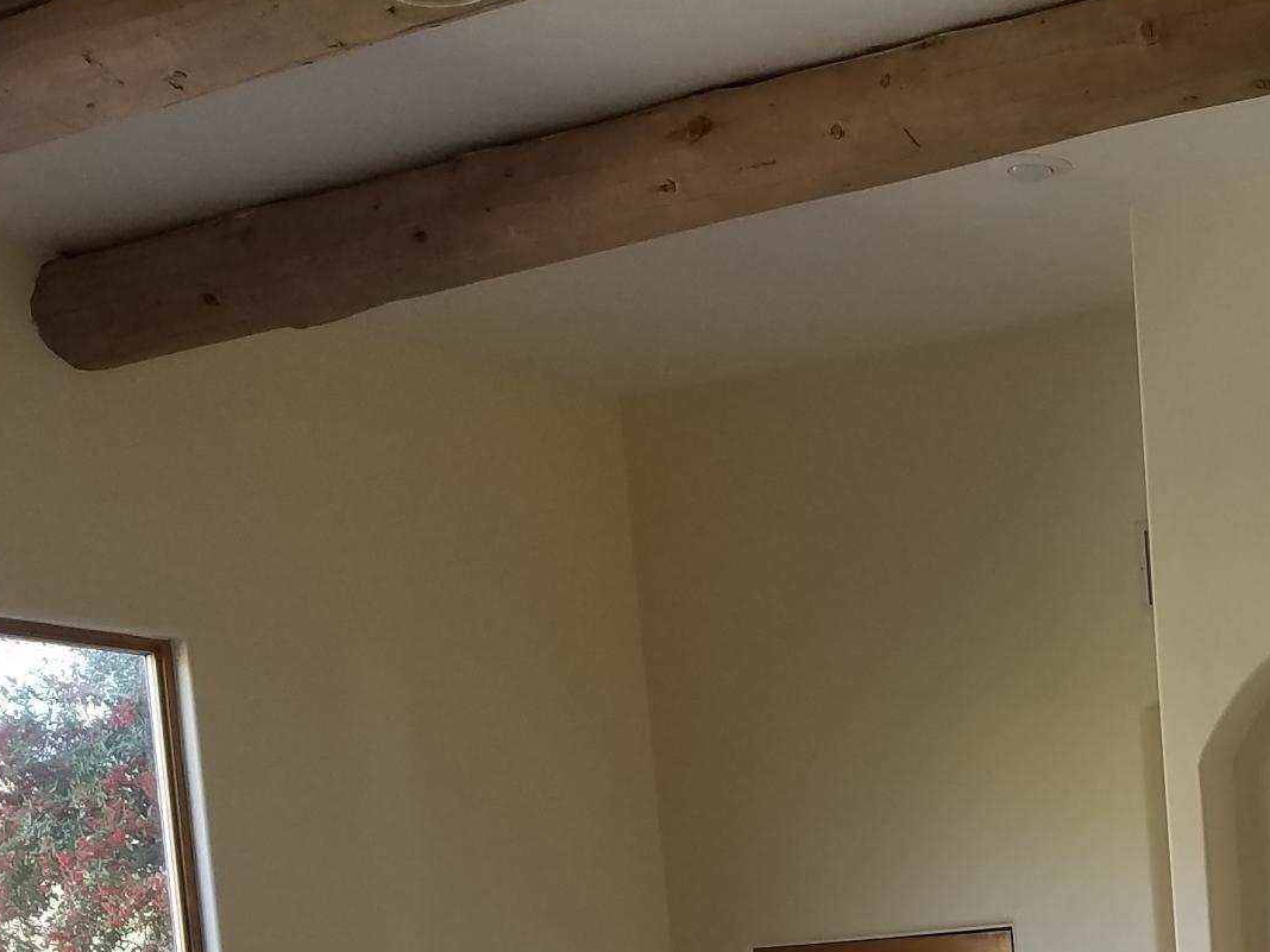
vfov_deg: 18.4
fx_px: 2678
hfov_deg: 25.0
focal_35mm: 73
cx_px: 1352
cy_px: 1328
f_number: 1.7
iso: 64
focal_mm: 4.2
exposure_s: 1/120
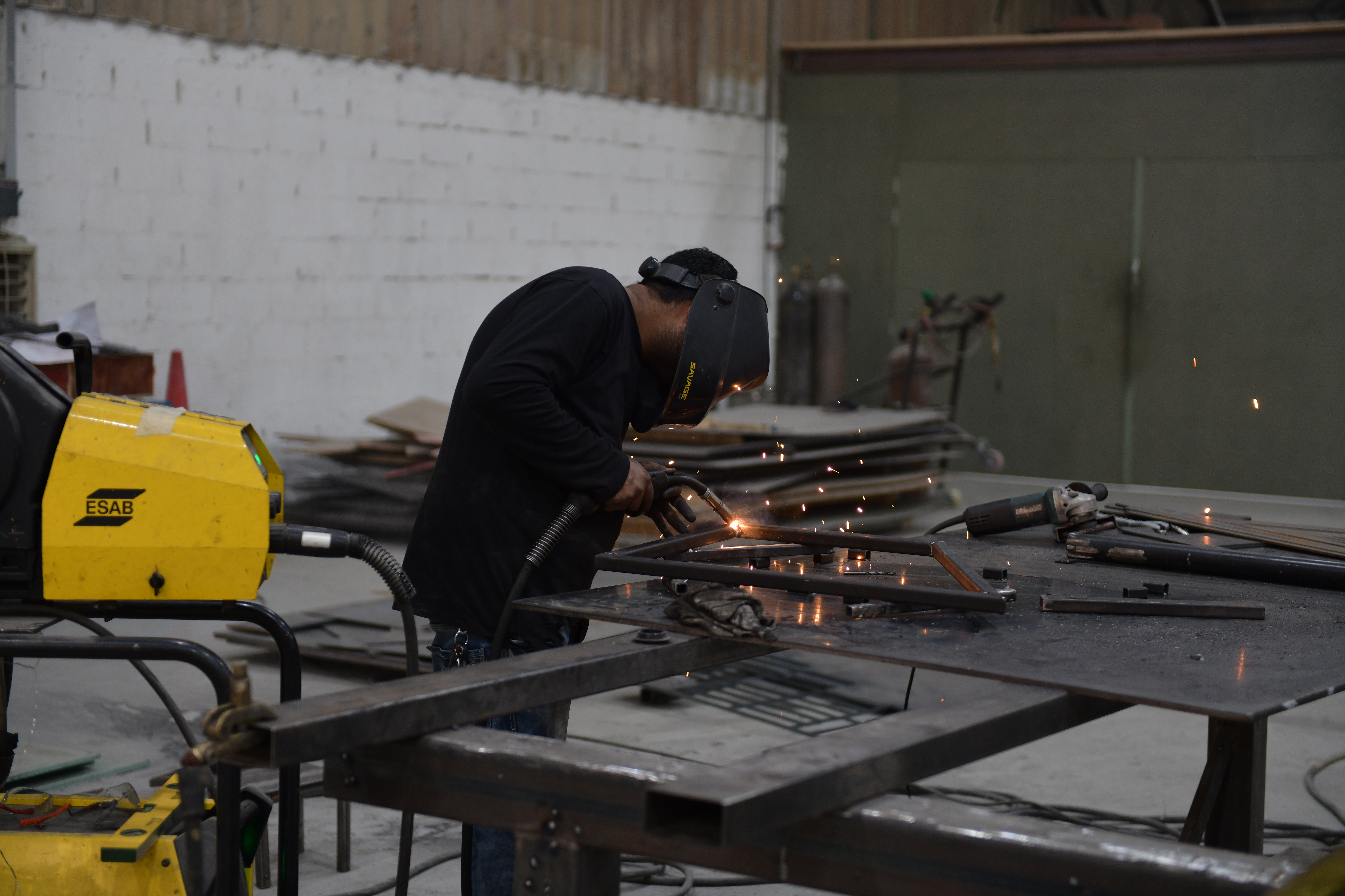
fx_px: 2316
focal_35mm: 62
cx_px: 672
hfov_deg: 32.4
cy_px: 448
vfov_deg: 21.9
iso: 500
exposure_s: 1/100
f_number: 2.8
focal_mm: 62
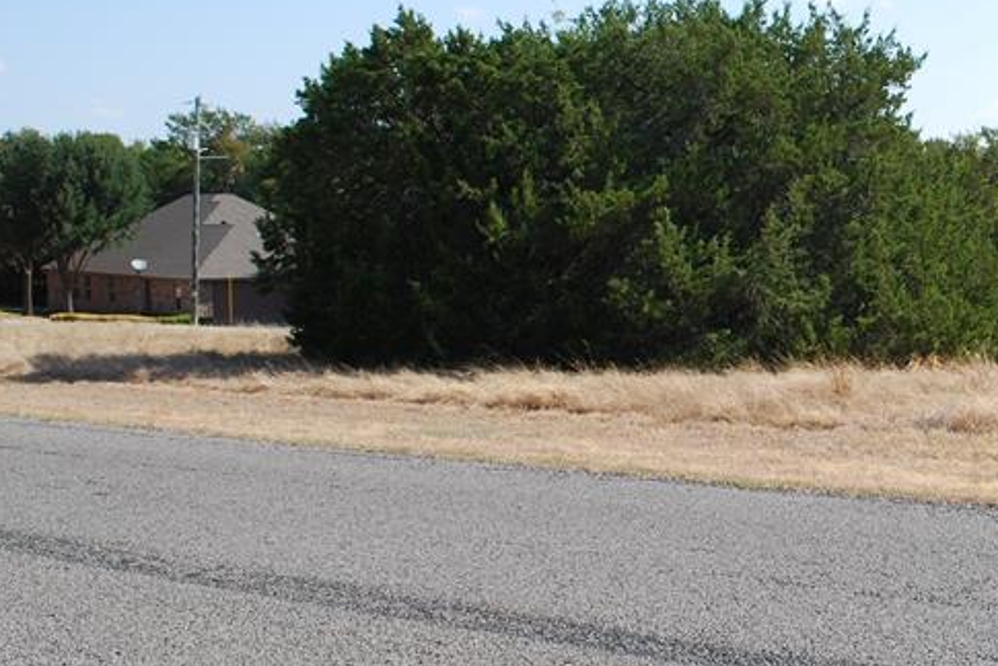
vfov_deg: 23.8
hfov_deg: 33.1
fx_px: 1581
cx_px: 914
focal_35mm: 57
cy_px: 287
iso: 100
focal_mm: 18
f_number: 7.1
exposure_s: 1/200
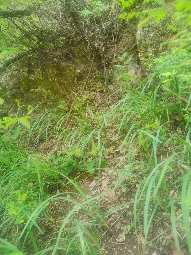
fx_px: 199
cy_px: 128
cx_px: 96
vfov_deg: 65.3
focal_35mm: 27
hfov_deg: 51.3
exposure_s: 1/100
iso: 100
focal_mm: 5.58
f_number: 1.8
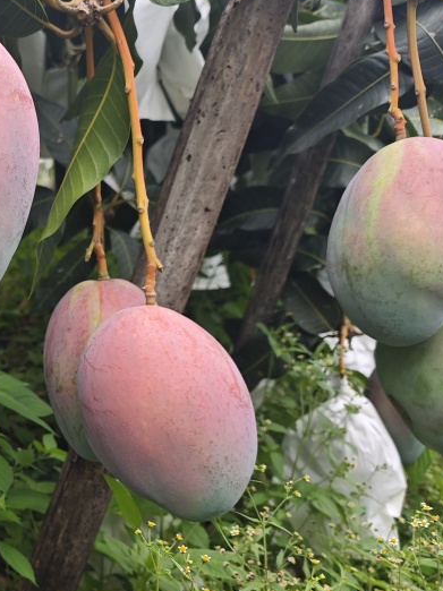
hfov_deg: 29.0
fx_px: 803
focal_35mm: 47
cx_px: 5
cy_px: 415
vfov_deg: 39.7
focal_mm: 6.55
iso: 50
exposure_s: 1/252
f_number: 1.6
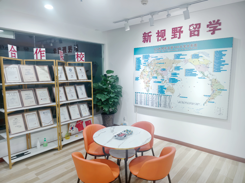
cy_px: 92
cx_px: 122
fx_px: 163
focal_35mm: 23
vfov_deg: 58.9
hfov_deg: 73.9
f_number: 1.57
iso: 297
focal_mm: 5.6
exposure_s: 1/100
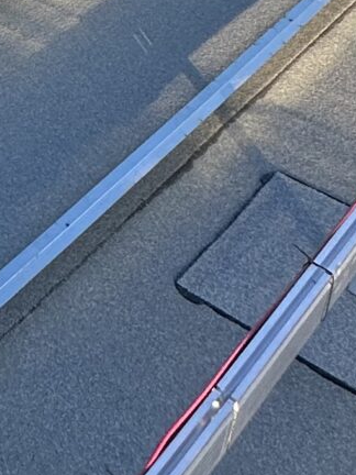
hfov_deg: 14.4
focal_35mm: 83
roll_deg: +0.0
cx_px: -387
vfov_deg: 18.9
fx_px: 1138
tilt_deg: -12.7
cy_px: -347
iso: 40
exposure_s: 1/572
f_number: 2.2
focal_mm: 2.22
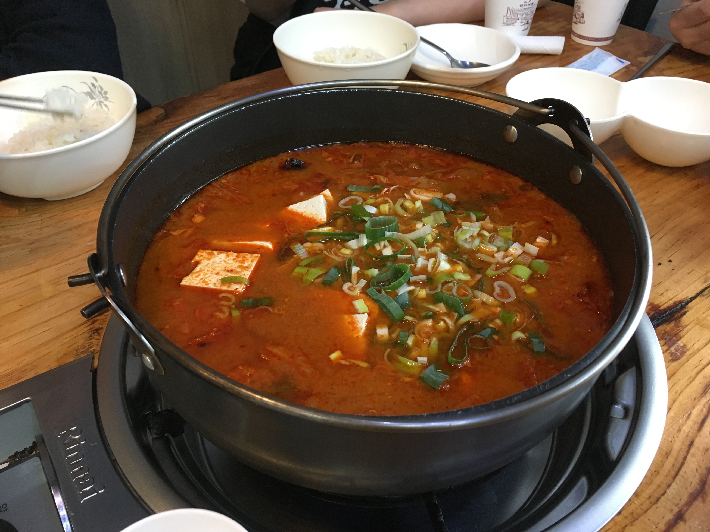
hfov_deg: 61.7
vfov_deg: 48.2
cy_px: 266
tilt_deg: -40.5
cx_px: 355
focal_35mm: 29
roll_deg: +0.4
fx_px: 595
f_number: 2.2
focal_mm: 4.15
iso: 125
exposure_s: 1/30
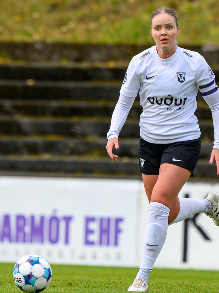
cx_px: 153
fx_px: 8627
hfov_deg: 1.5
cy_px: 168
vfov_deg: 1.9
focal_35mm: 1022
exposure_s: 1/1000
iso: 560
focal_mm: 450
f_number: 6.3
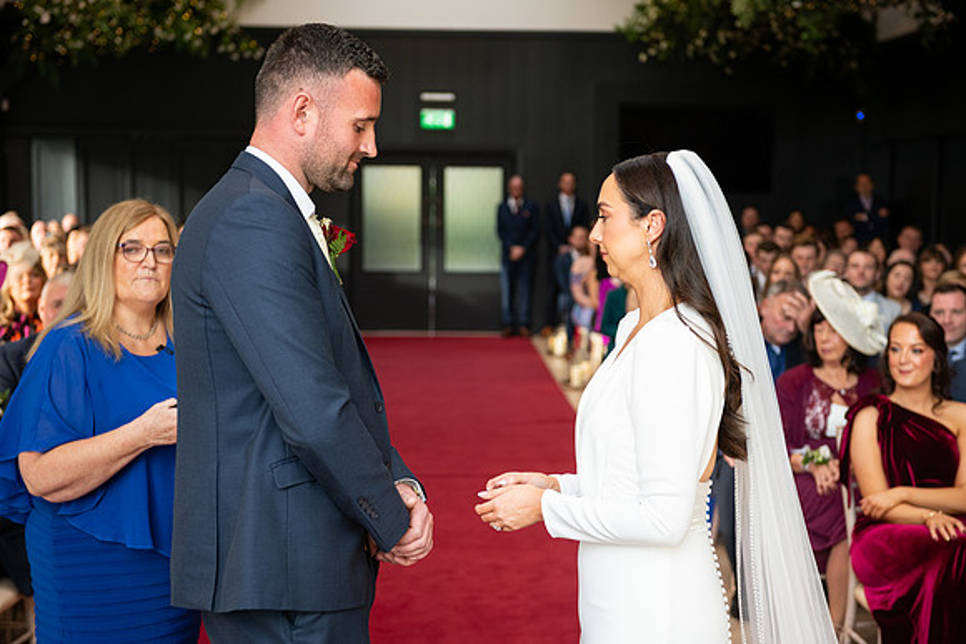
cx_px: 483
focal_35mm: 58
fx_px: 1557
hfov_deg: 34.5
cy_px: 322
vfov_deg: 23.4
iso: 640
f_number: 3.5
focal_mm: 58
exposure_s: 1/160
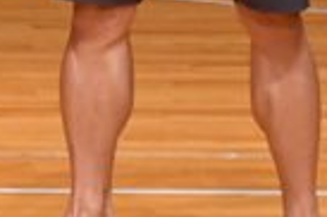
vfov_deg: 0.9
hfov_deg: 1.4
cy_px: -179
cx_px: -467
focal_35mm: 1444
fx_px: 13101
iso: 4000
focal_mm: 170
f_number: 5.6
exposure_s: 1/400
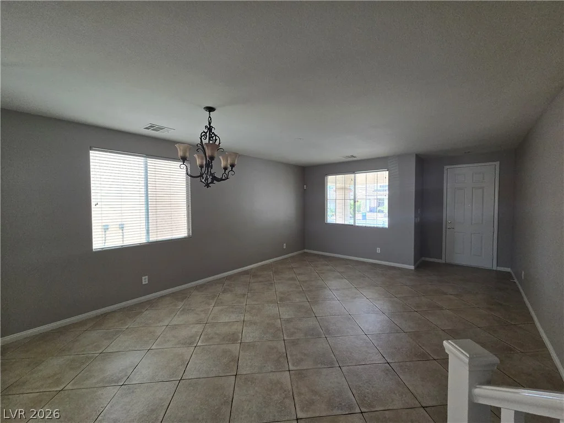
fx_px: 212
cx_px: 282
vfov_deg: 89.9
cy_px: 212
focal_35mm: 13
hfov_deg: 106.2
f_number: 2.2
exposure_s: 1/359
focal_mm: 2.2
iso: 200
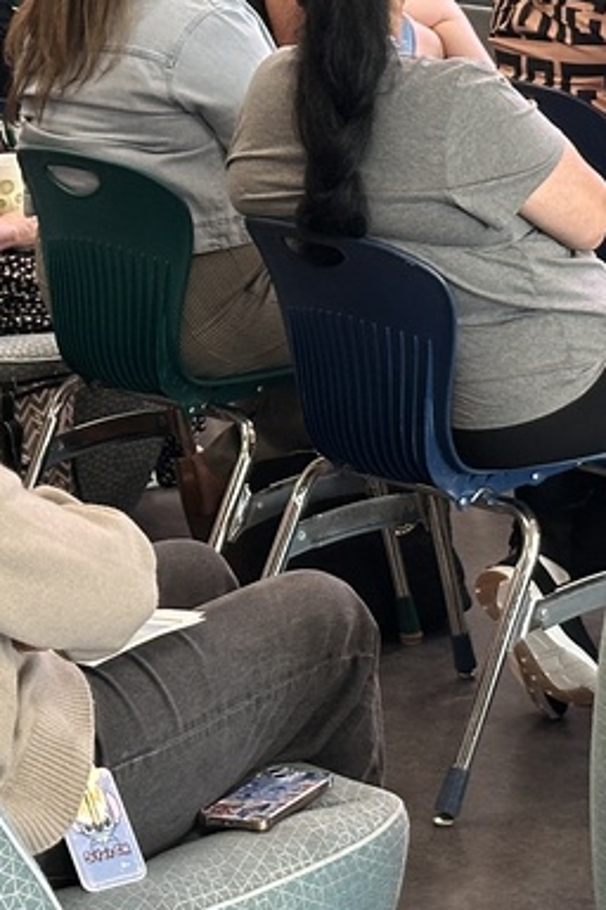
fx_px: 3282
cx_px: 199
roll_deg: -0.7
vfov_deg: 15.7
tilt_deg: -8.8
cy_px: 204
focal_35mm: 130
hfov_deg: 10.5
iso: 250
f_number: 1.78
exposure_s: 1/60
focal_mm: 6.86
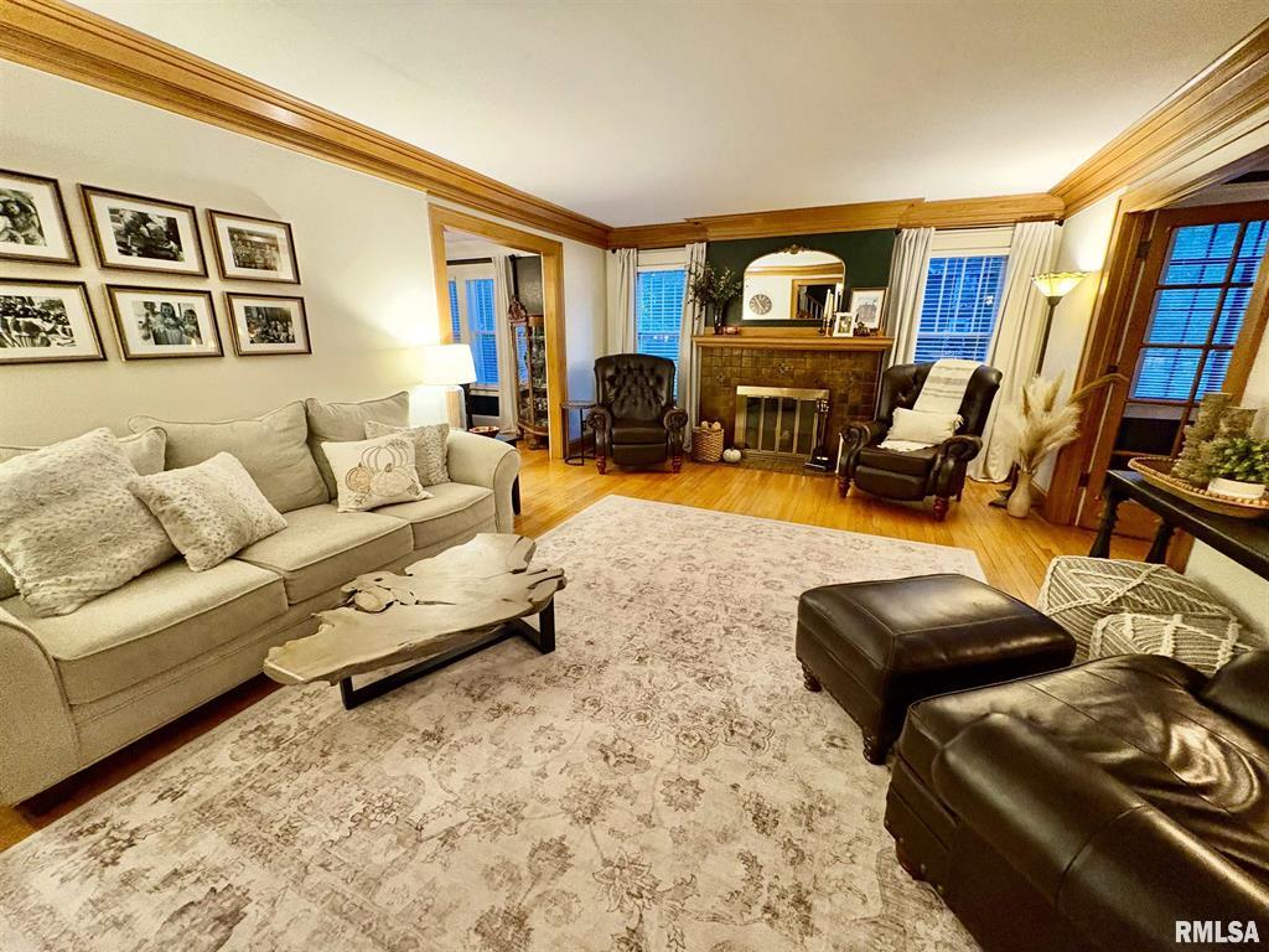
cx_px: 634
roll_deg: +0.3
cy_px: 476
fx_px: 513
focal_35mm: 14
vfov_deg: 85.7
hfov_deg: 102.1
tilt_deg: -14.6
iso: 640
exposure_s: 1/40
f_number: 2.2
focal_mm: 2.22
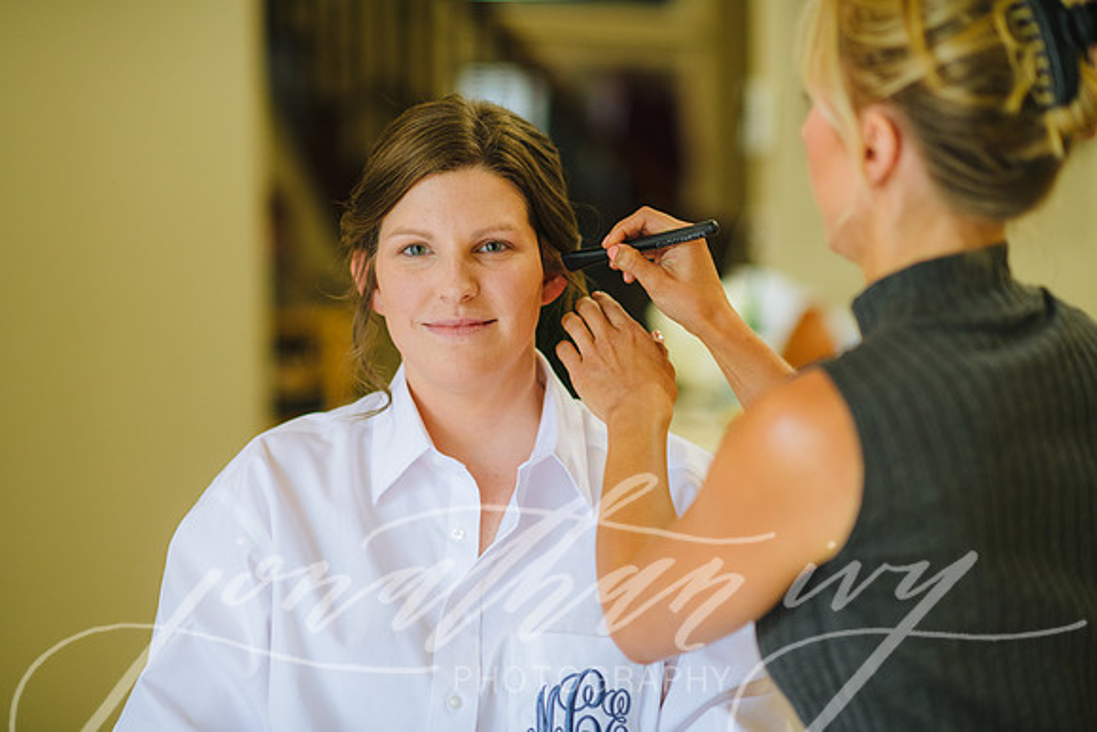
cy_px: 366
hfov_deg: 23.9
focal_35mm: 85
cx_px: 548
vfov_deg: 16.1
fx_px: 2591
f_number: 2
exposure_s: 1/200
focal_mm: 85
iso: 800
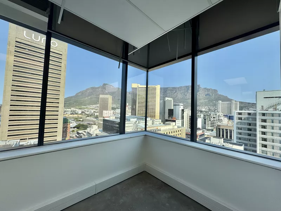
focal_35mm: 14
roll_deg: -1.9
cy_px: 106
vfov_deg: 85.7
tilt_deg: +2.3
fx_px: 114
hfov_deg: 102.1
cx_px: 140
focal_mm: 2.22
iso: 50
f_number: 2.2
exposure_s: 1/771
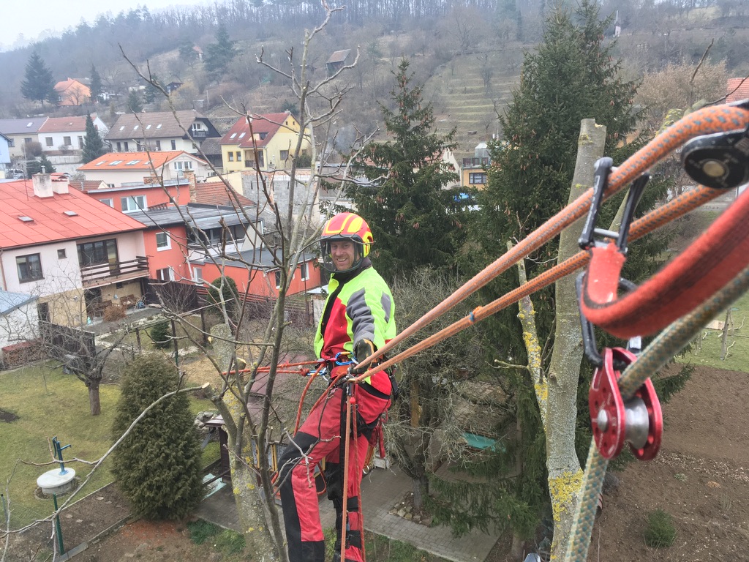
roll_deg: -0.2
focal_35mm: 29
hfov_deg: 61.7
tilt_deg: -13.3
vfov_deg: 48.2
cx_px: 374
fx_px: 627
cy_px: 281
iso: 32
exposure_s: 1/100
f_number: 2.2
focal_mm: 4.15
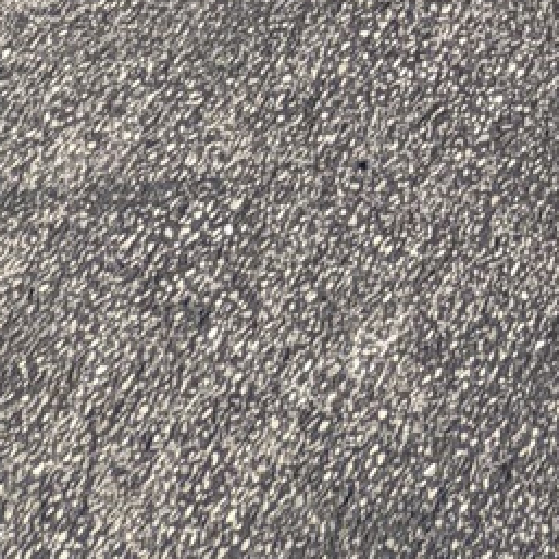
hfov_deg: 11.8
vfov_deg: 8.5
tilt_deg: -9.3
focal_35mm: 111
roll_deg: +0.4
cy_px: -1599
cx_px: 1466
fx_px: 2028
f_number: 2.2
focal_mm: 2.22
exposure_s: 1/770
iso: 40
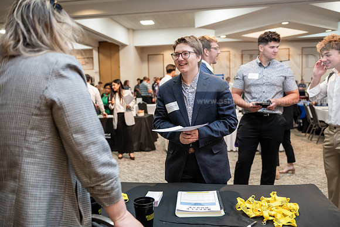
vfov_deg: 41.1
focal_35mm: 32
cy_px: 114
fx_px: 302
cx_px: 170
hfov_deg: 58.7
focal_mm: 32
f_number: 2.8
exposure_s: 1/200
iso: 2000
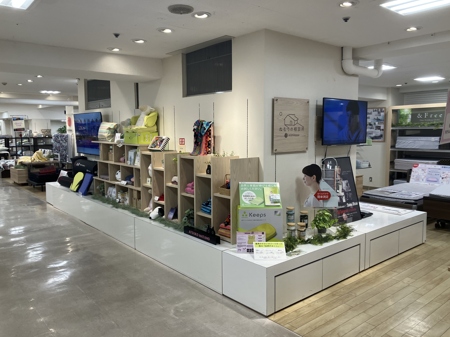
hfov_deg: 63.4
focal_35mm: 28
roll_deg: -0.2
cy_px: 168
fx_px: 364
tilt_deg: -4.8
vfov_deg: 49.7
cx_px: 225
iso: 50
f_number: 1.8
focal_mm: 3.99
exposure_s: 1/120
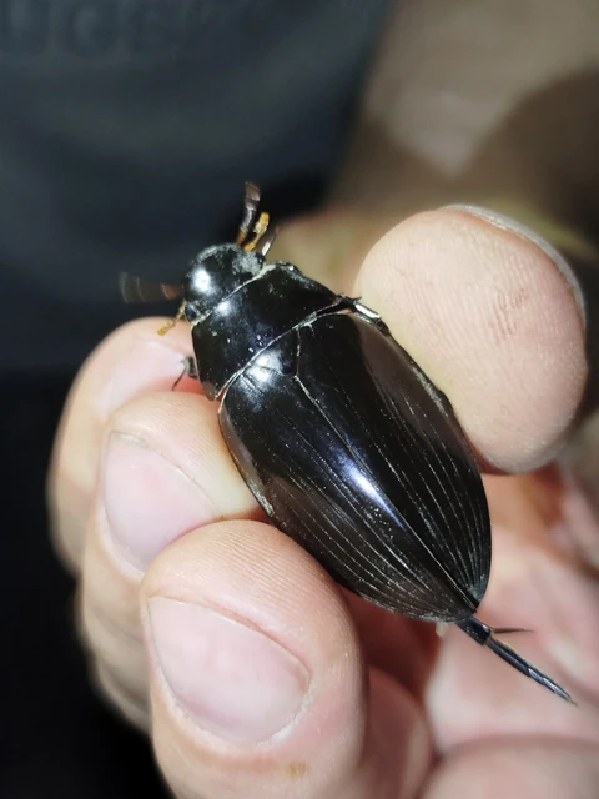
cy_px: 400
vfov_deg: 51.4
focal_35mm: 36
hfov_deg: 39.7
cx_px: 300
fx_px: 831
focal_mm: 5.31
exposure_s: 1/50
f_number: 1.7
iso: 125
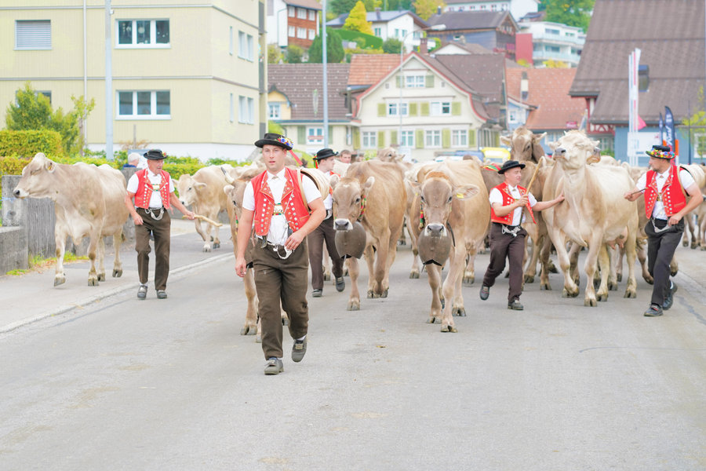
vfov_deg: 16.1
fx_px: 1667
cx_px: 353
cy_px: 236
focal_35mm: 85
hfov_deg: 23.9
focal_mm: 85
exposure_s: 1/500
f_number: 4.5
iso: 400
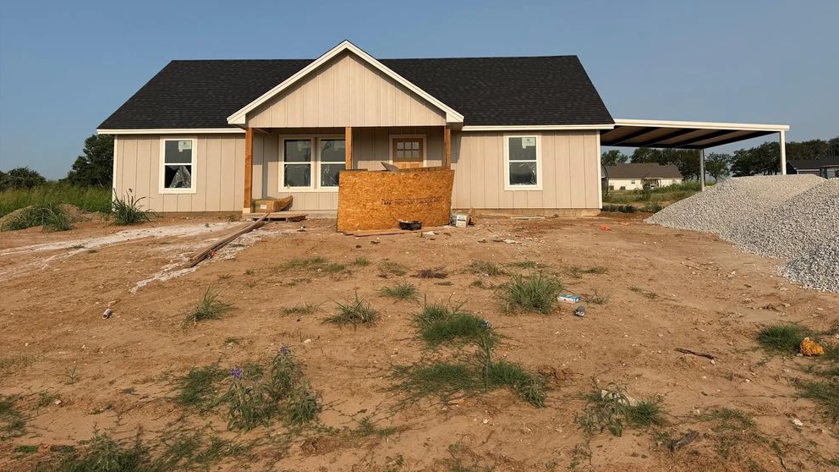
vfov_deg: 42.3
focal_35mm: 27
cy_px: 153
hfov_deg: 69.9
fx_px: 601
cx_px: 428
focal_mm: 6.76
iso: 80
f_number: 1.78
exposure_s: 1/6173
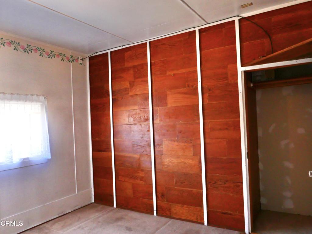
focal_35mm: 24
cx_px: 156
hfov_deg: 71.6
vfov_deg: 56.8
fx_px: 216
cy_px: 117
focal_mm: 10.9
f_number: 16
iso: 1600
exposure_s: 1/8
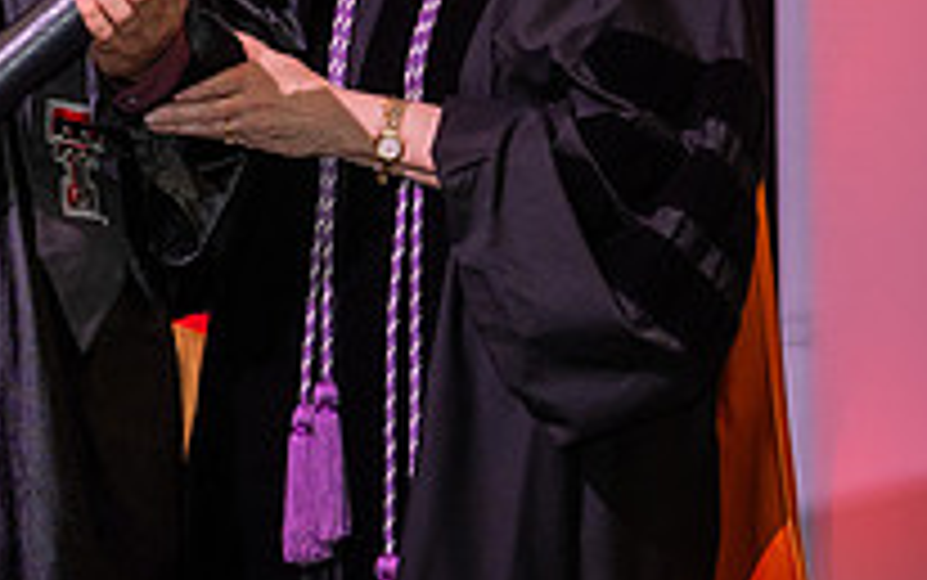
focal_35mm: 181
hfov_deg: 11.2
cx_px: -329
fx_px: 4575
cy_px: -21
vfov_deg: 7.2
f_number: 5.6
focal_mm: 48
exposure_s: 1/160
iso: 1250
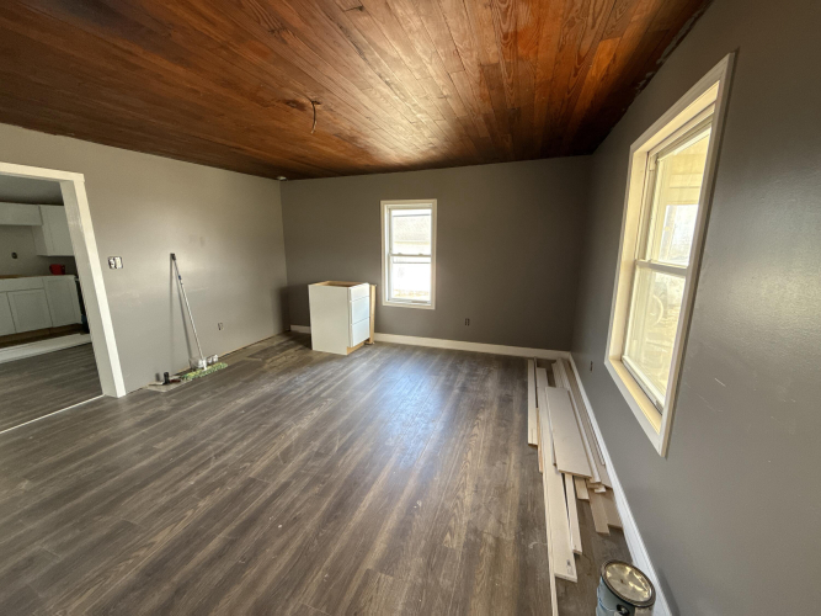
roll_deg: -1.2
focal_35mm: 14
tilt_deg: -10.5
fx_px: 332
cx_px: 410
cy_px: 308
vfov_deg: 85.7
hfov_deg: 102.1
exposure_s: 1/99
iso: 320
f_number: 2.2
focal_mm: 2.22
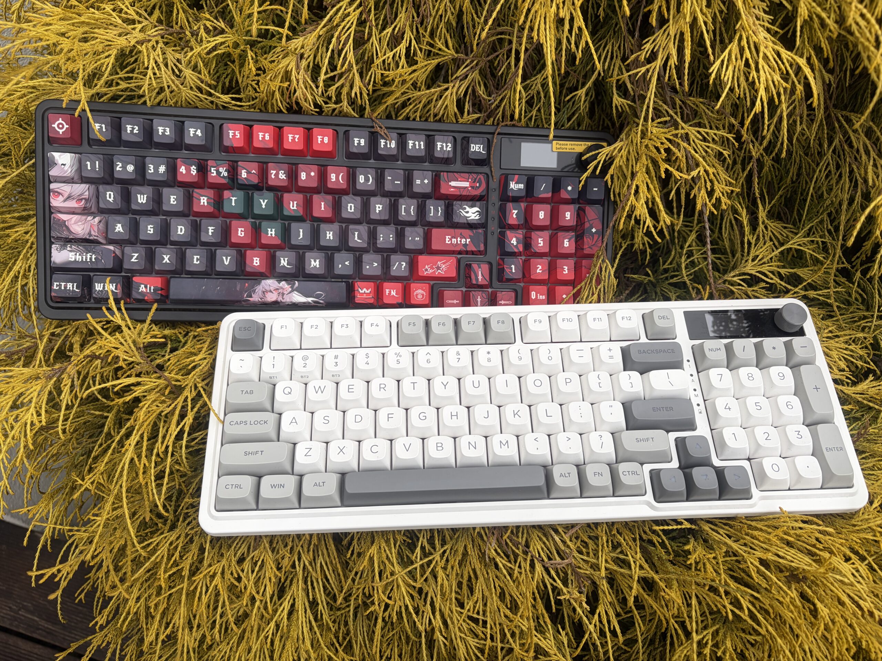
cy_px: 330
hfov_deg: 67.3
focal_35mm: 26
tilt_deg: -57.4
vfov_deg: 53.1
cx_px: 441
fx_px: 662
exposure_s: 1/402
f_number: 1.6
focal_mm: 5.96
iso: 50
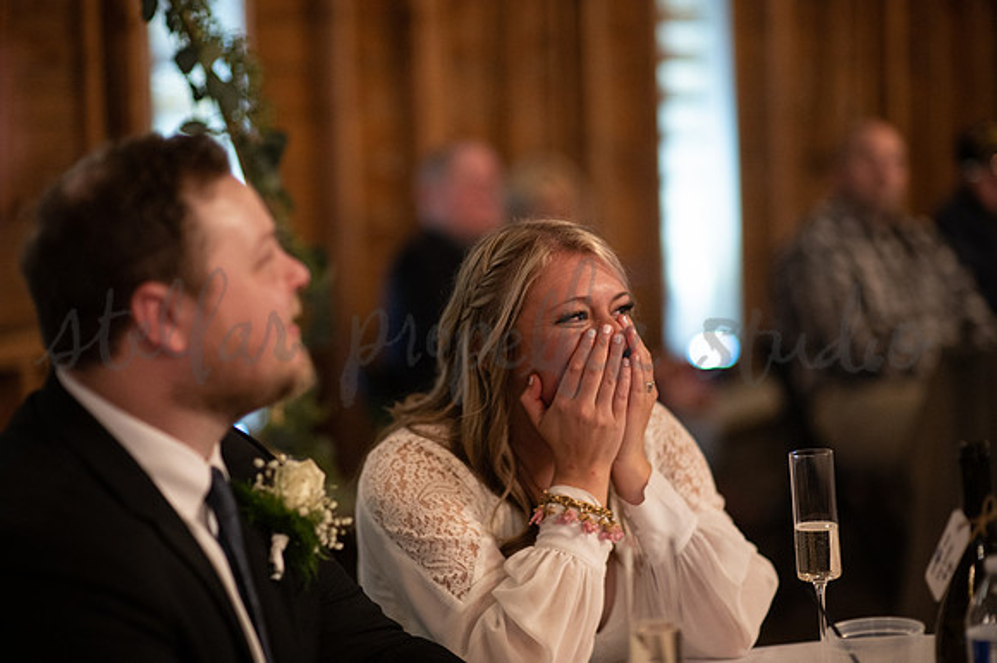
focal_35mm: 85
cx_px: 498
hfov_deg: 23.9
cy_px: 332
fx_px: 2353
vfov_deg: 16.1
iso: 2500
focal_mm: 85
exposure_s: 1/200
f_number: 1.4
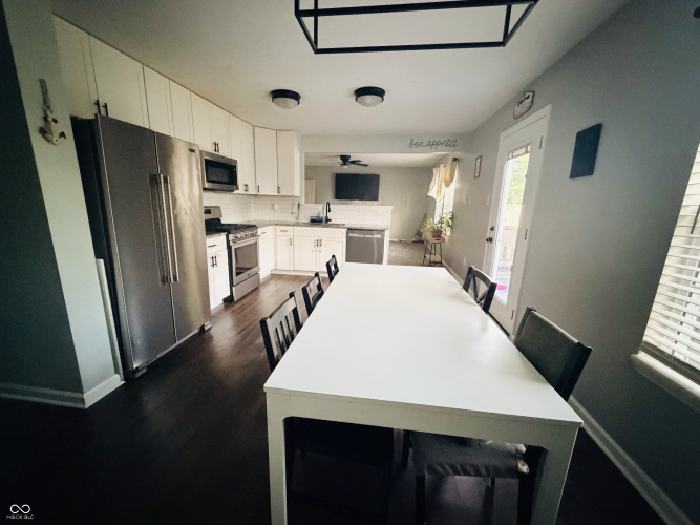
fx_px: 283
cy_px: 262
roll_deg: -1.1
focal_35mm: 14
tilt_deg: -11.9
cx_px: 350
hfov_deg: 102.1
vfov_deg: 85.7
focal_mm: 2.22
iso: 1250
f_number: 2.2
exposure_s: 1/50
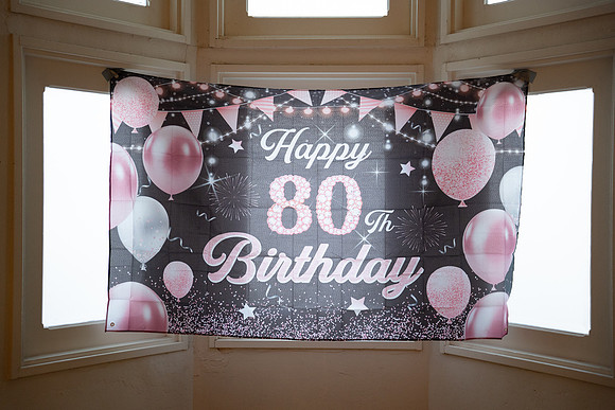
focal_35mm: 45
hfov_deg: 43.7
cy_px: 205
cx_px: 308
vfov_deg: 29.9
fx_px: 767
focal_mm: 44.9
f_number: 2.8
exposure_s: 1/160
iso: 1600
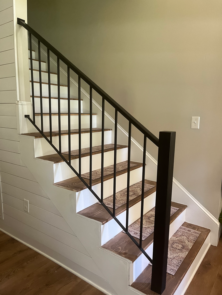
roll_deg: -0.4
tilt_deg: -9.6
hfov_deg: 53.1
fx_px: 222
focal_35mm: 26
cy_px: 148
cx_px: 111
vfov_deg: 67.3
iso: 400
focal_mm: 5.1
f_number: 1.6
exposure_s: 1/60
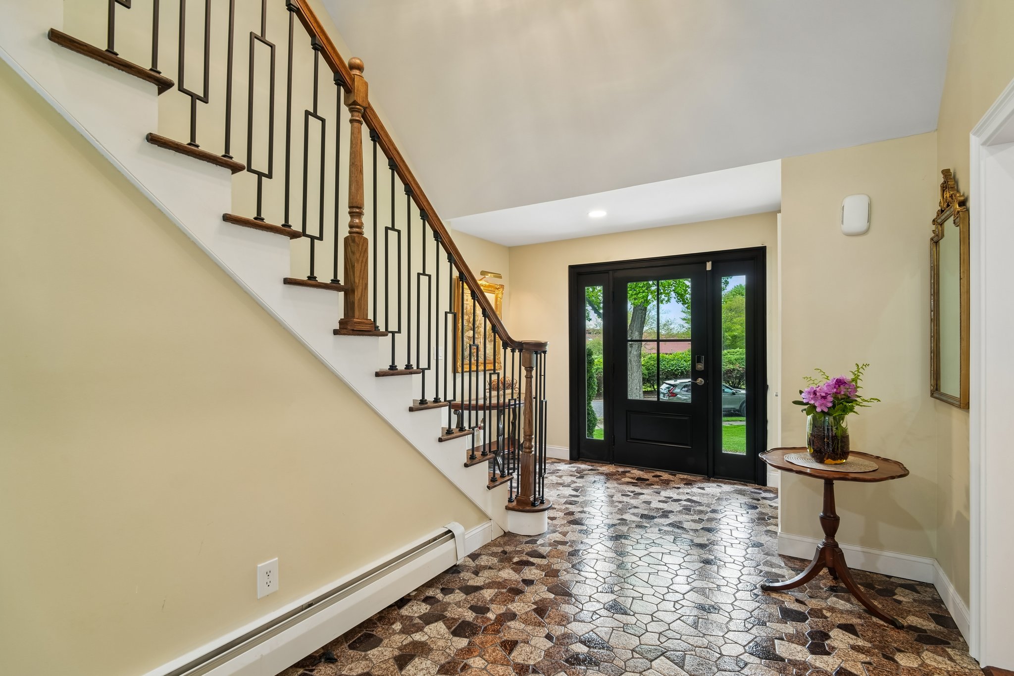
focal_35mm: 16
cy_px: 338
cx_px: 507
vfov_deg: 73.7
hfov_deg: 96.7
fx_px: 451
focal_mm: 16
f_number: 8
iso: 400
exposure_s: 1/6
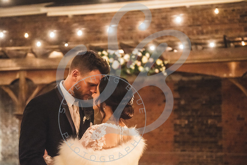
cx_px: 109
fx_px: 536
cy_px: 90
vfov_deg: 17.5
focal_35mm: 78
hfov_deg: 25.9
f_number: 2.8
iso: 4000
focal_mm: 70
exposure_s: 1/125
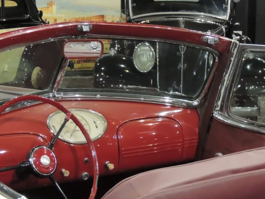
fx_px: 896
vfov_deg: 12.7
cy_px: 93
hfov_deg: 16.8
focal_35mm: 117
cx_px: 123
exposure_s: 1/15
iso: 1600
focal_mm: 13.3
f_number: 3.9
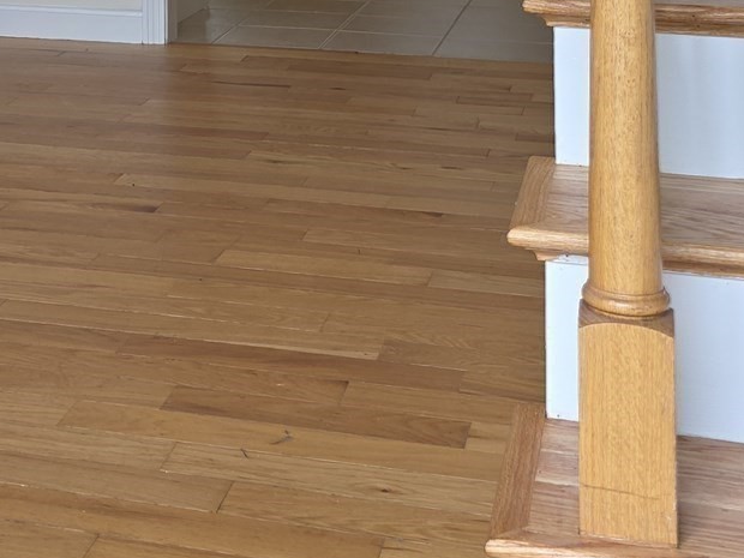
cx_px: 96
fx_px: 1633
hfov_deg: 25.0
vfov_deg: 17.1
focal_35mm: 76
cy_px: -326
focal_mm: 6.3
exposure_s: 1/60
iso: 20
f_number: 1.7
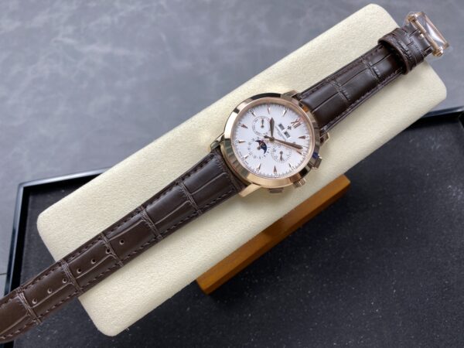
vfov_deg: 53.1
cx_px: 232
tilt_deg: -63.7
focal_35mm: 26
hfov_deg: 67.3
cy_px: 174
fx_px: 349
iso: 32
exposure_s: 1/111
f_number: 1.8
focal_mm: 4.25
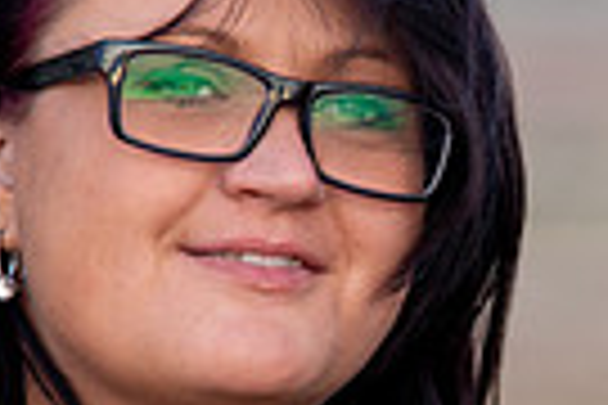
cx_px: 585
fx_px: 9525
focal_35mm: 564
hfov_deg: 3.7
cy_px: 353
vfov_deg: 2.4
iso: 500
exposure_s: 1/80
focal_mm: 110
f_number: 4.5
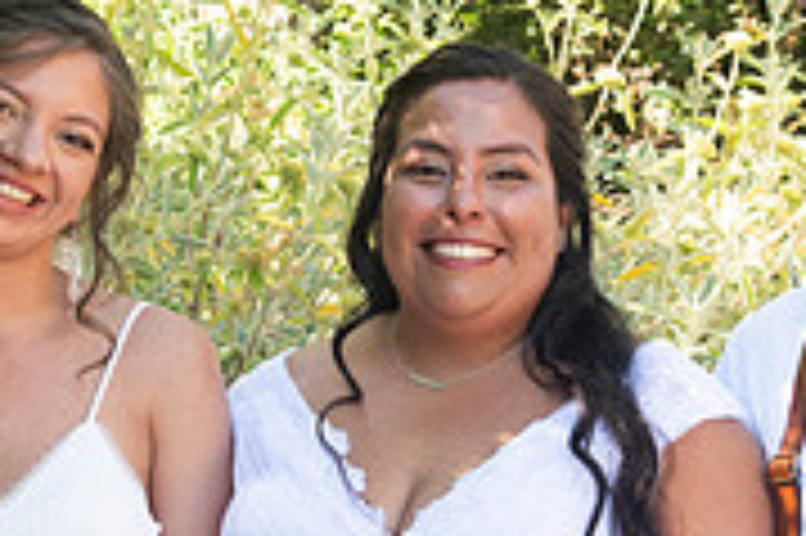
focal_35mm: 146
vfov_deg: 9.3
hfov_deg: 14.0
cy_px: 471
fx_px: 3266
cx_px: 248
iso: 640
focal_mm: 45
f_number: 4.5
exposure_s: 1/320
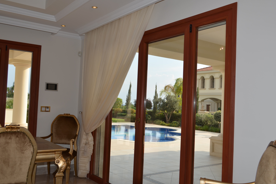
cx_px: 135
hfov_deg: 55.8
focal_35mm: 34
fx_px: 261
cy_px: 90
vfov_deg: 38.9
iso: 100
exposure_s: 1/200
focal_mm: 22
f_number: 7.1
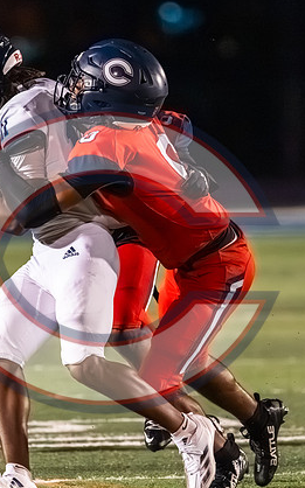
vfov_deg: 2.6
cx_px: 244
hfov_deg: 1.6
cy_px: 202
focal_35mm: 805
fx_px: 10714
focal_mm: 400
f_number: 4.5
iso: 22800
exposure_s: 1/1600
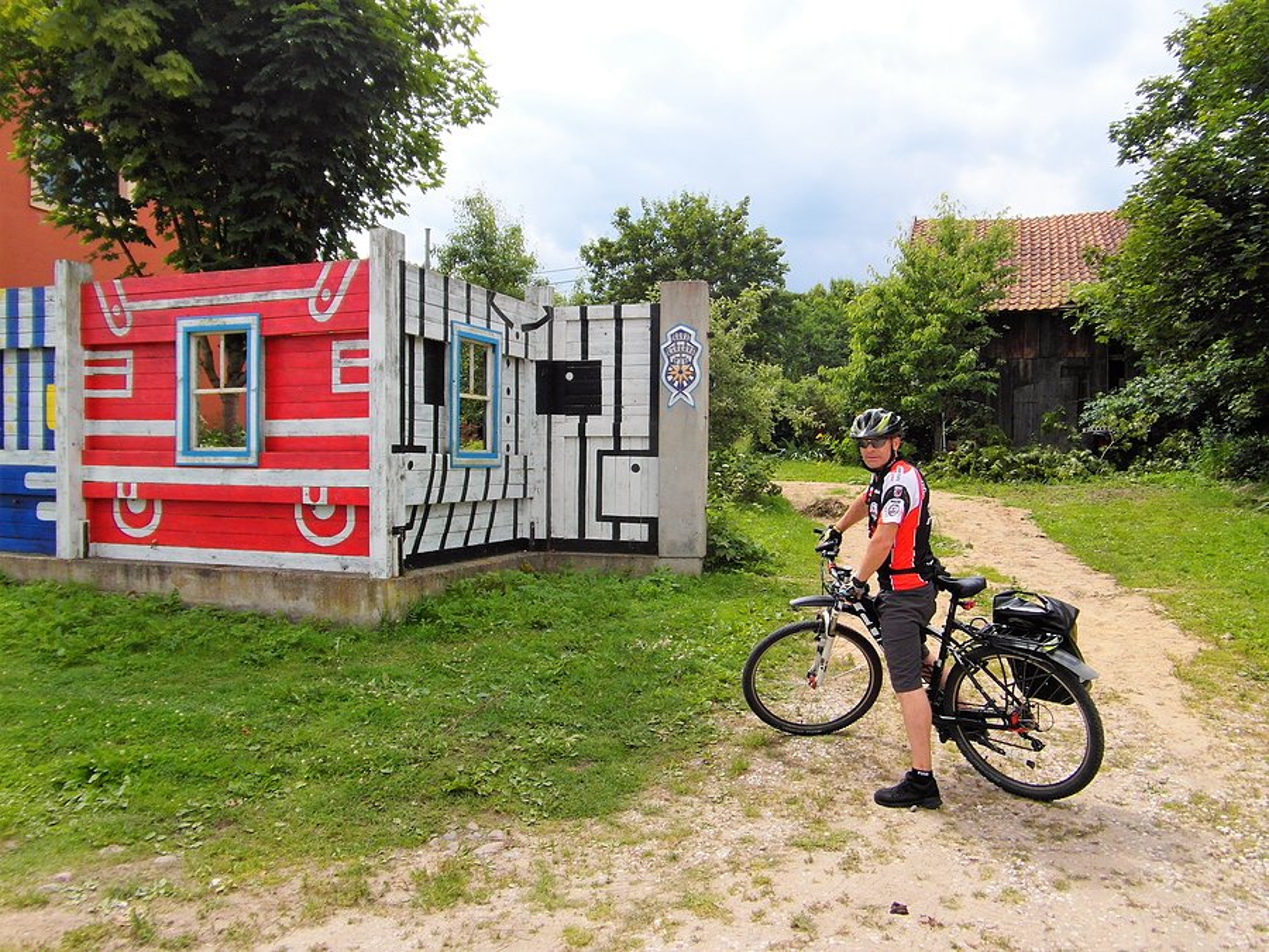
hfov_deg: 71.6
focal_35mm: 24
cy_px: 476
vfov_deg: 56.8
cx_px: 634
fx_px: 880
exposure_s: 1/1000
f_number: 3.2
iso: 100
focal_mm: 4
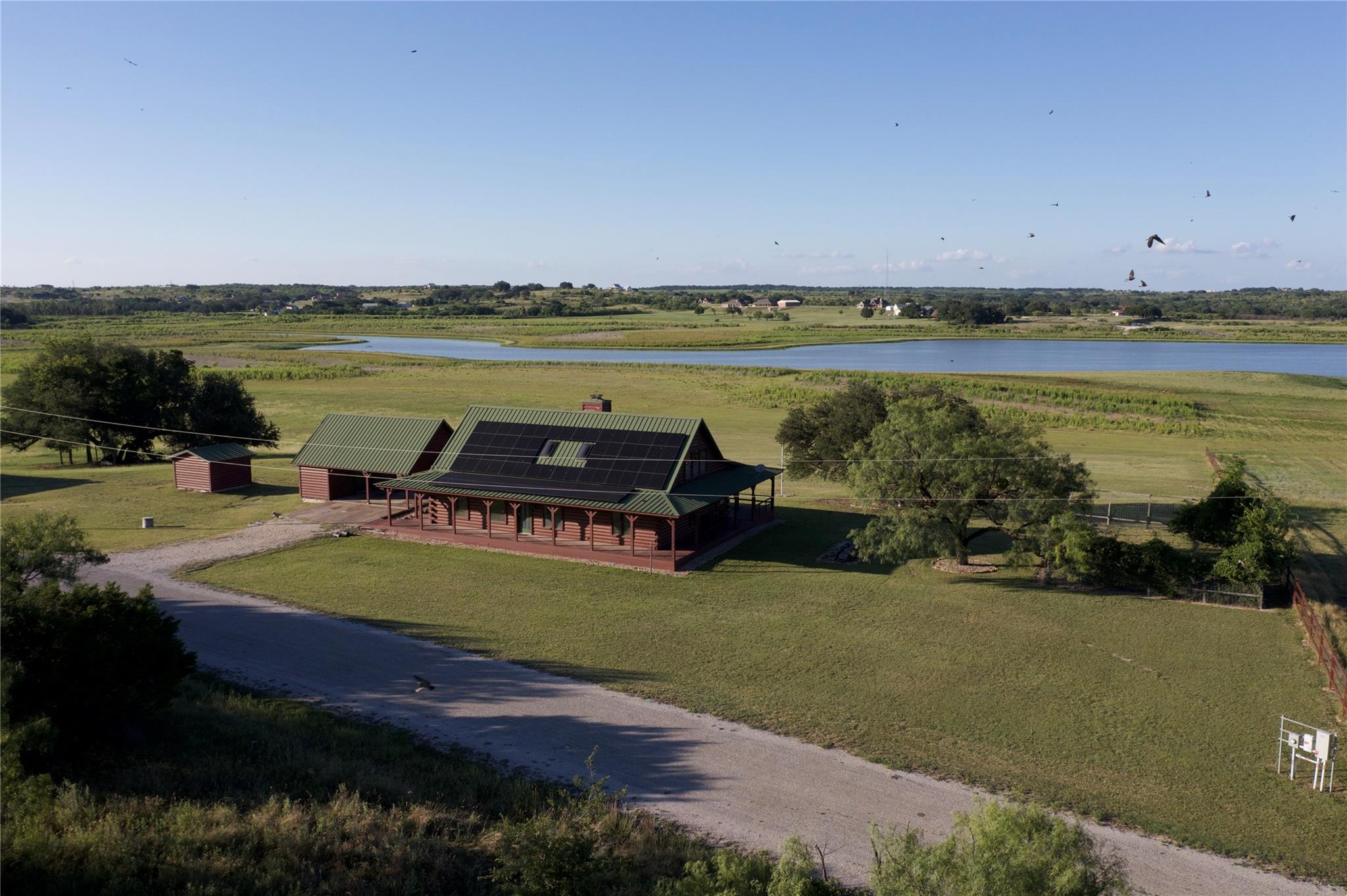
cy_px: 448
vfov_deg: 46.4
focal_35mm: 28
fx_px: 1047
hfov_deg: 65.5
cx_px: 674
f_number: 5.6
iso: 100
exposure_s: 1/500
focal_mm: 10.26
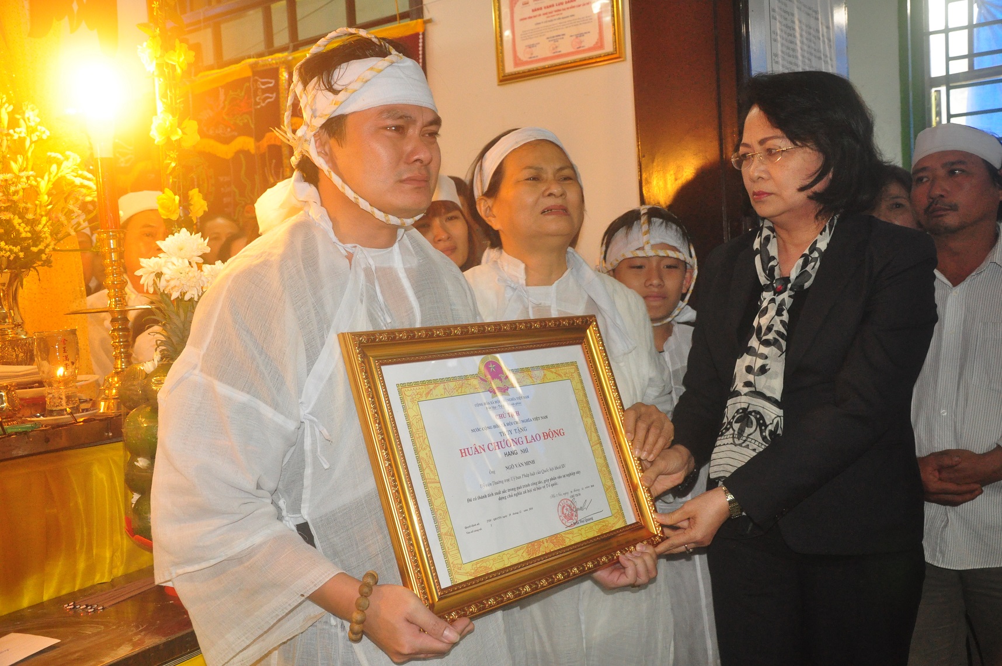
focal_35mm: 36
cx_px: 501
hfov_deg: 53.2
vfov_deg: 36.8
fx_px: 1001
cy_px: 333
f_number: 5
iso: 1600
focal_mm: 24
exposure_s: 1/60
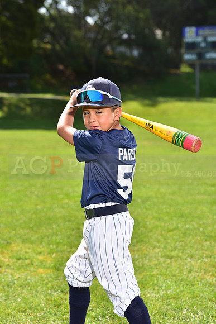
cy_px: 162
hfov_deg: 13.4
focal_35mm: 102
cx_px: 108
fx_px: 917
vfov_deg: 20.0
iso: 100
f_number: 5.6
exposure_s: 1/250
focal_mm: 102
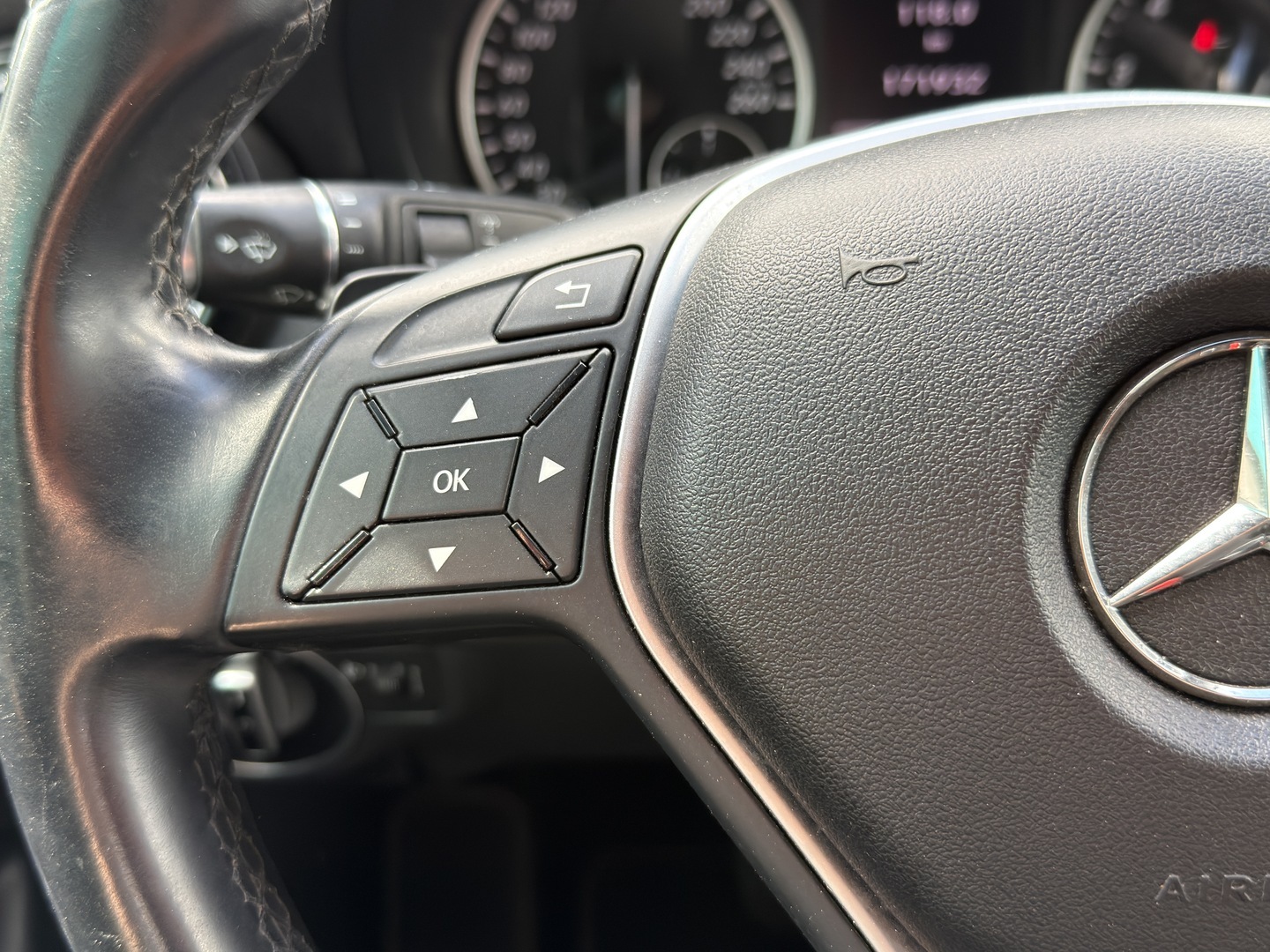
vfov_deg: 39.7
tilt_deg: -26.9
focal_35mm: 36
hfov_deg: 51.4
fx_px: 1321
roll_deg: +2.3
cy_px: 476
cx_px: 635
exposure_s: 1/129
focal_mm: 6.76
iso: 160
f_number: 1.78
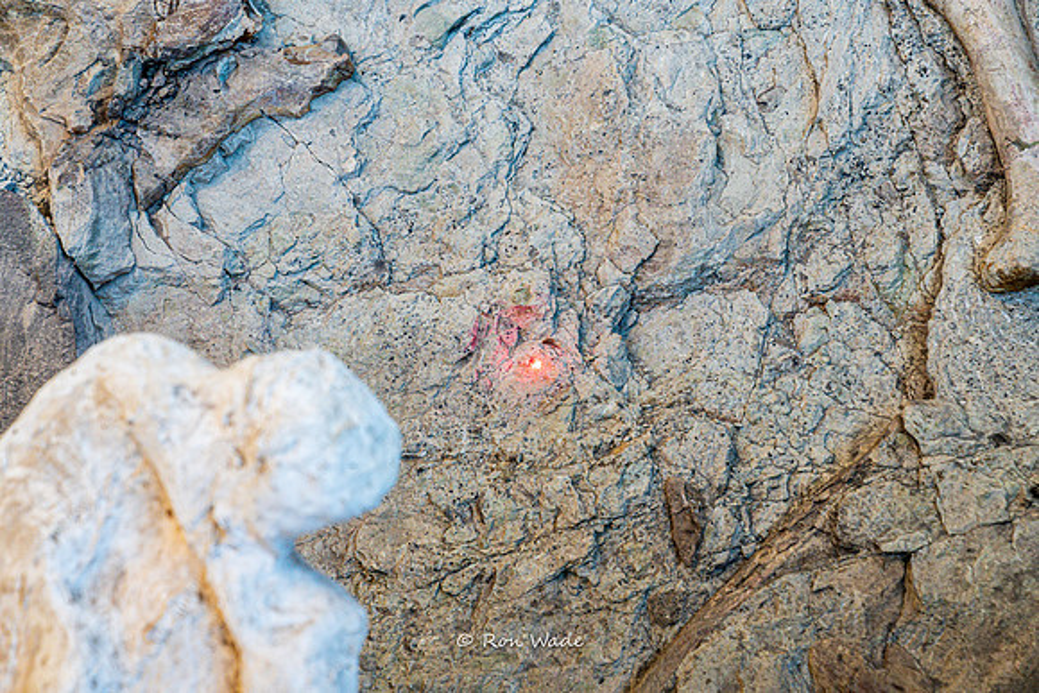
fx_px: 2021
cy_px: 346
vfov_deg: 19.5
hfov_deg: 28.8
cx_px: 520
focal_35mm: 70
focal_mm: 70
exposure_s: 1/160
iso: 1600
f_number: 4
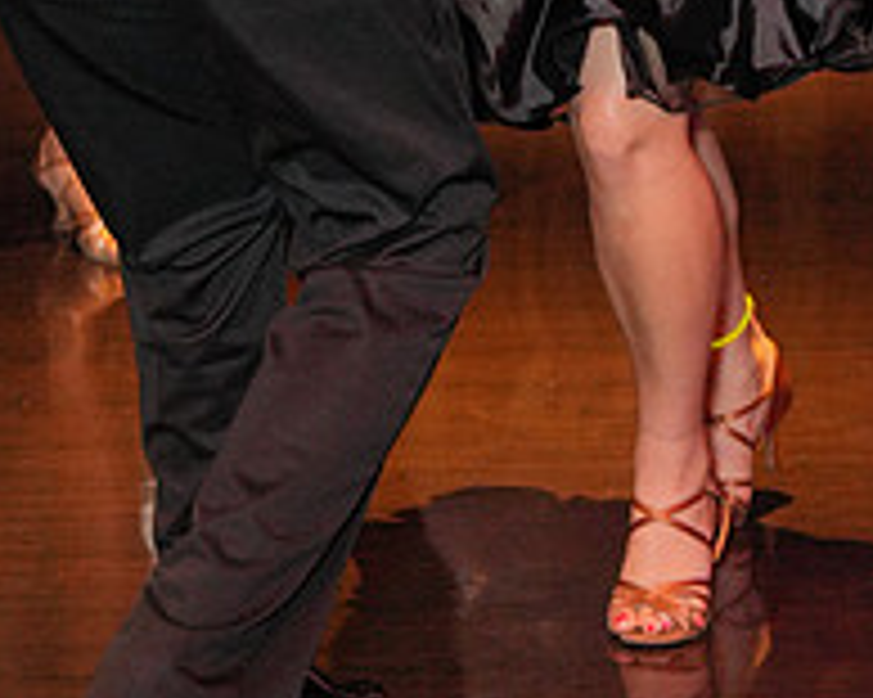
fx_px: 4493
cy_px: -297
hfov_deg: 11.1
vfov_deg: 8.7
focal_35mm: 174
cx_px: 569
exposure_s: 1/200
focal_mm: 62
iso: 4000
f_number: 4
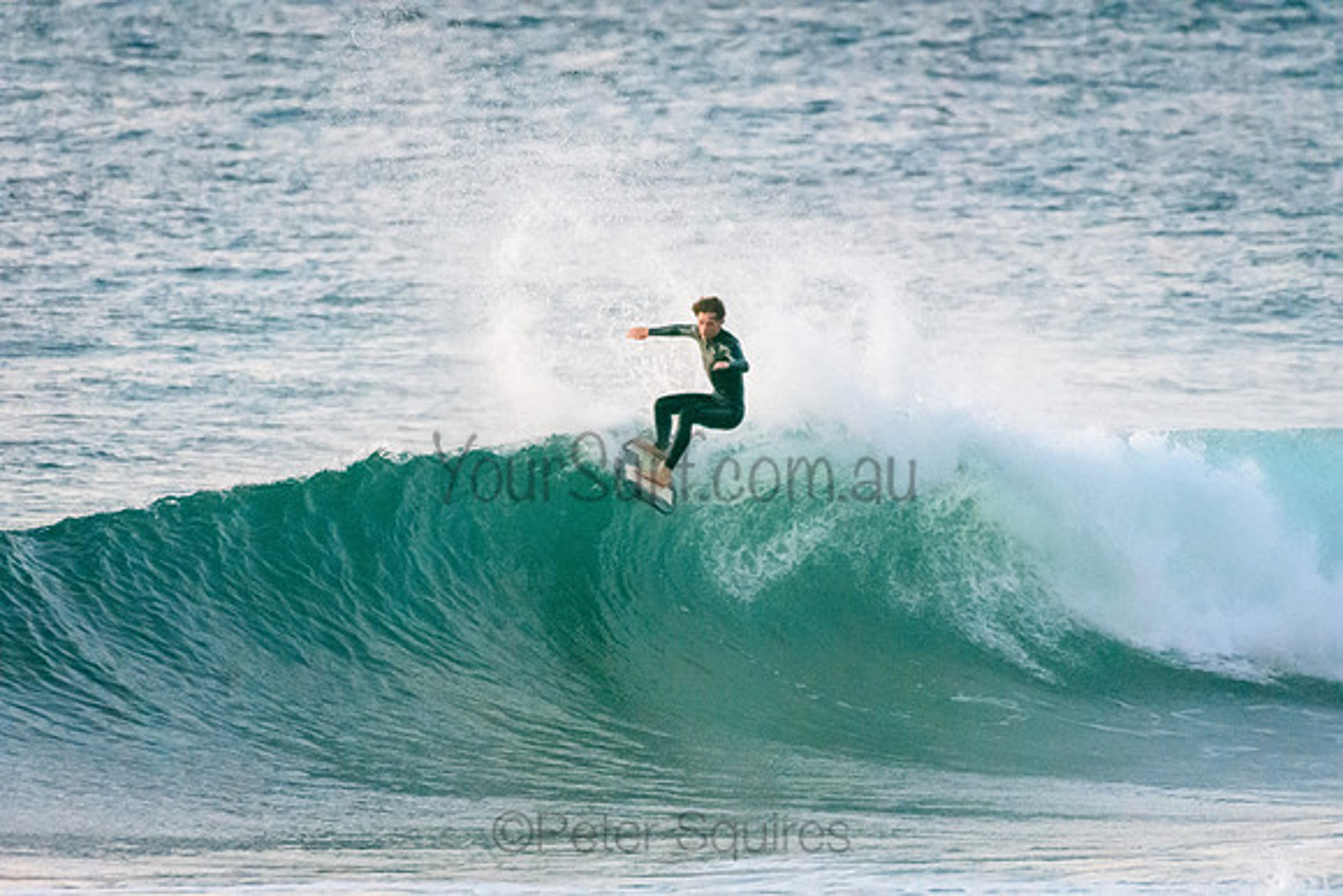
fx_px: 27984
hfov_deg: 2.7
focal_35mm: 750
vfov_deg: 1.8
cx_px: 672
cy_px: 448
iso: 9000
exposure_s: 1/1000
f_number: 5.6
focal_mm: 500
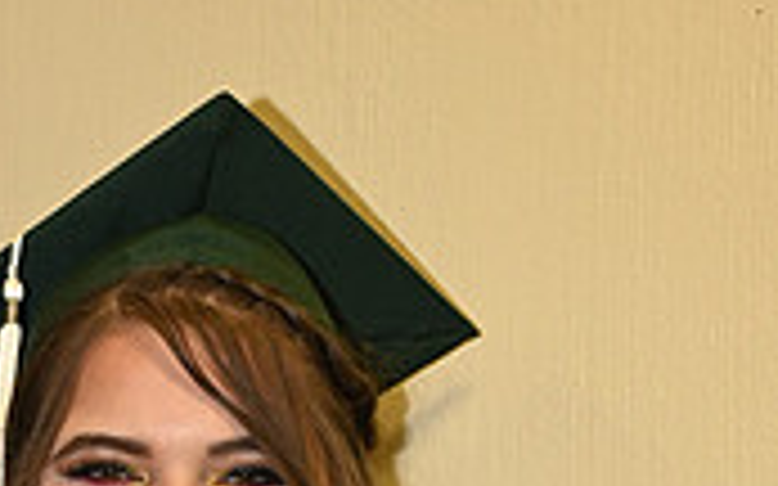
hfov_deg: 13.3
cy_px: 1116
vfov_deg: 7.9
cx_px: -85
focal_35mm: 154
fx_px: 3264
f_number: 5.6
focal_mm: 45
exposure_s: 1/60
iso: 1600
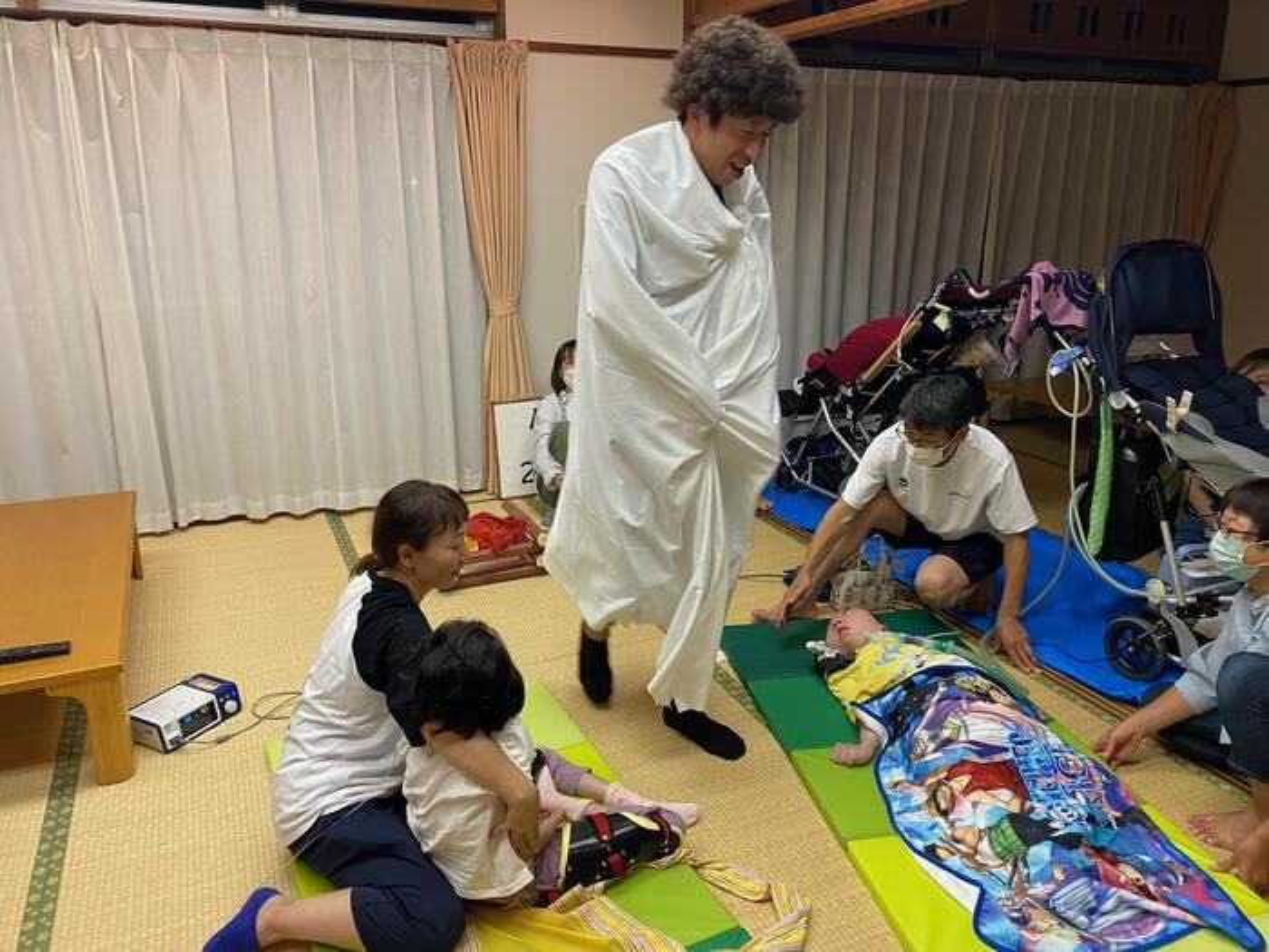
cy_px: 476
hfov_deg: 67.3
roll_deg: -0.3
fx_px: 953
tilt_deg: -16.2
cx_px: 634
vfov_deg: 53.1
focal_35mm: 26
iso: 100
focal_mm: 4.25
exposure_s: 1/60
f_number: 1.8
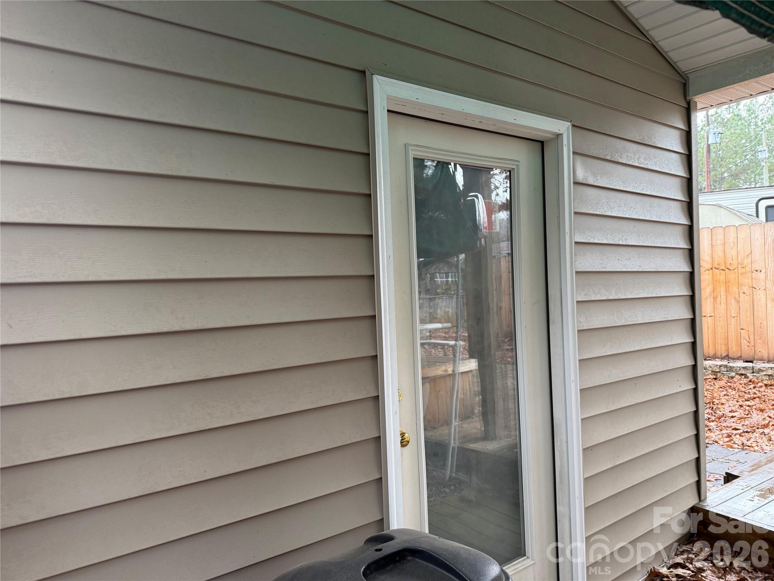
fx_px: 537
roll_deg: +2.6
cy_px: 290
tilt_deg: -1.1
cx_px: 387
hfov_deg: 71.6
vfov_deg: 56.8
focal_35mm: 24
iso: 160
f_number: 1.78
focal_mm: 6.76
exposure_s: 1/121
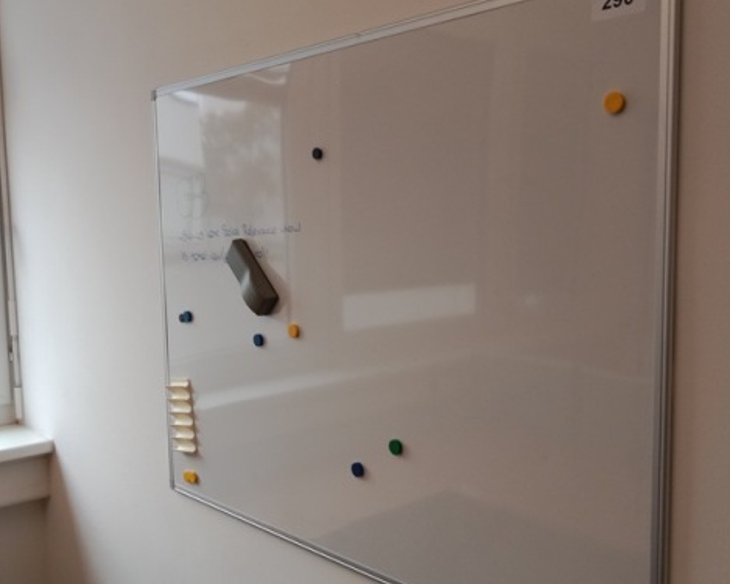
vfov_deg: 41.1
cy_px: 313
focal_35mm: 36
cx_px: 380
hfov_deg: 50.3
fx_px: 778
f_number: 2.2
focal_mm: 3.65
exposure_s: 1/50
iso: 129
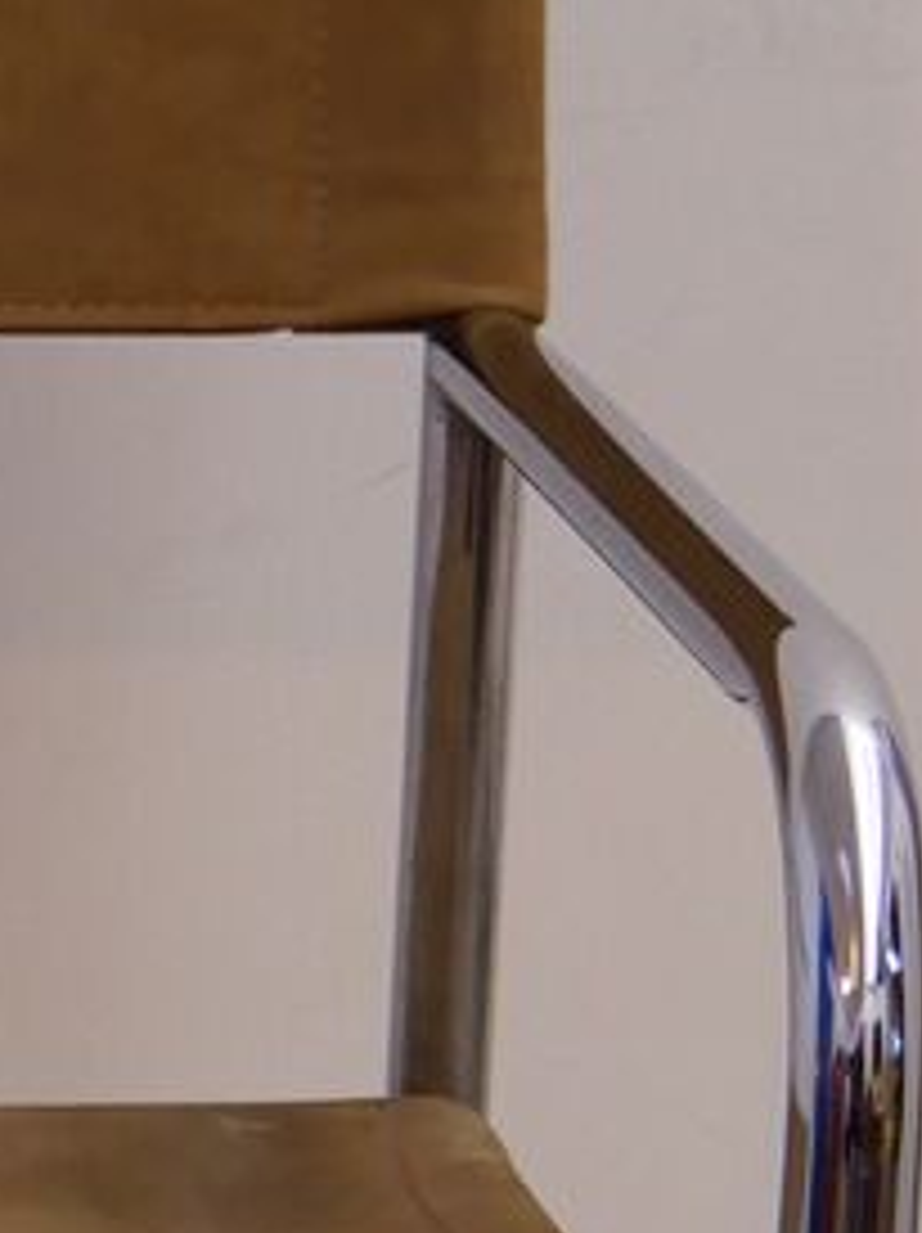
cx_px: -769
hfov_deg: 6.3
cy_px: 1616
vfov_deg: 8.5
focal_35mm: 230
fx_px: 8181
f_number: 4.1
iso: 640
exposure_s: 1/60
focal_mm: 24
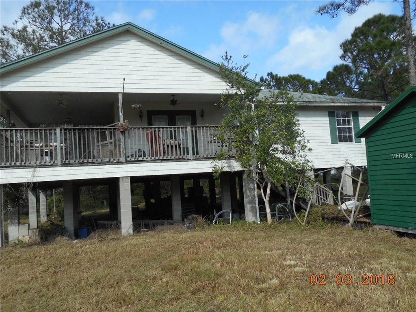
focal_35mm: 29
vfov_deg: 48.2
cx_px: 208
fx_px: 349
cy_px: 156
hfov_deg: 61.7
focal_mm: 5.2
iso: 80
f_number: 4
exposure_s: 1/500
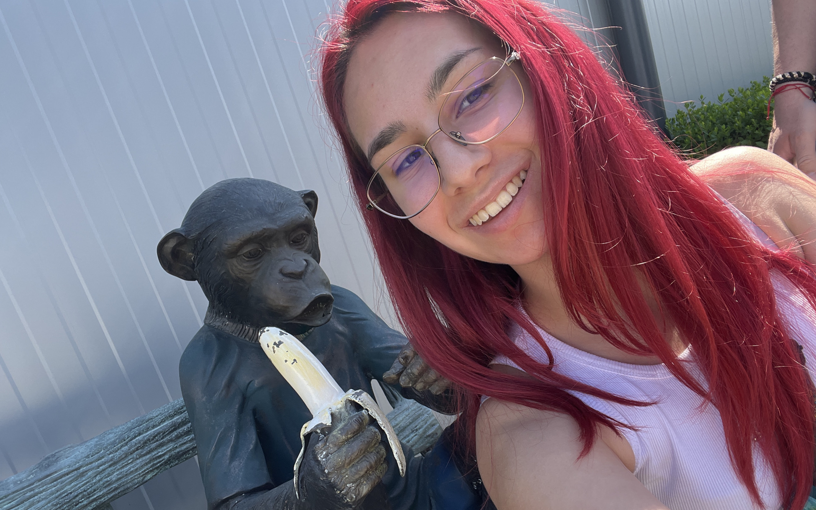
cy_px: 295
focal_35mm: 25
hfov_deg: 72.5
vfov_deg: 49.1
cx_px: 411
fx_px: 556
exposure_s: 1/205
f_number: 2.2
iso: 25
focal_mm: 2.71
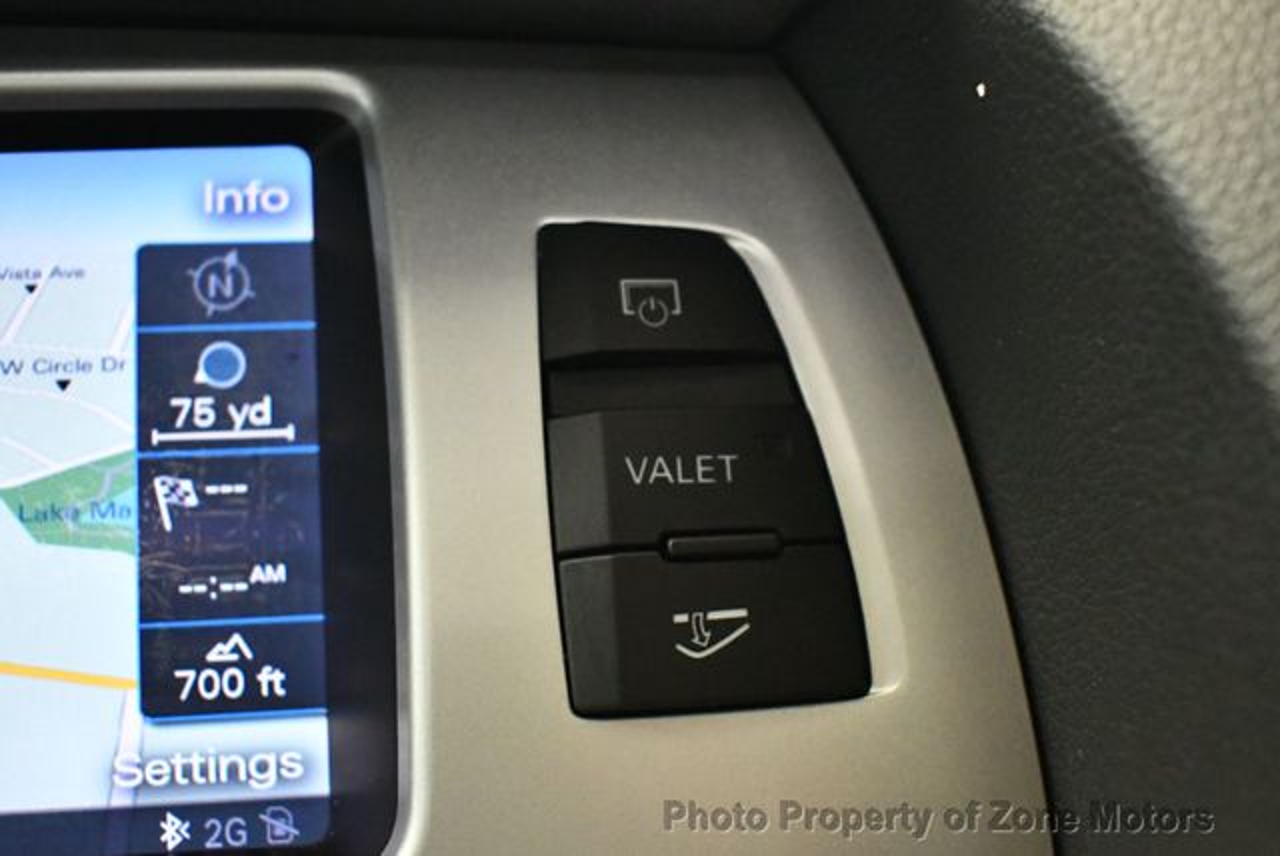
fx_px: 1566
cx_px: 640
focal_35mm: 44
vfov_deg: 30.6
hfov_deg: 44.5
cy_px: 428
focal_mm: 22
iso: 6400
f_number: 3.8
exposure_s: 1/60
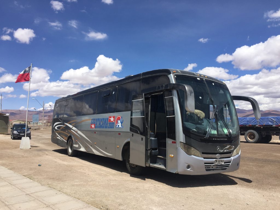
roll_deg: -0.5
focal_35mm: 29
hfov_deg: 61.7
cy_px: 105
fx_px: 235
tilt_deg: +4.5
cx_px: 140
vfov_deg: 48.2
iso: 32
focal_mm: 4.15
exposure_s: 1/2825
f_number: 2.2
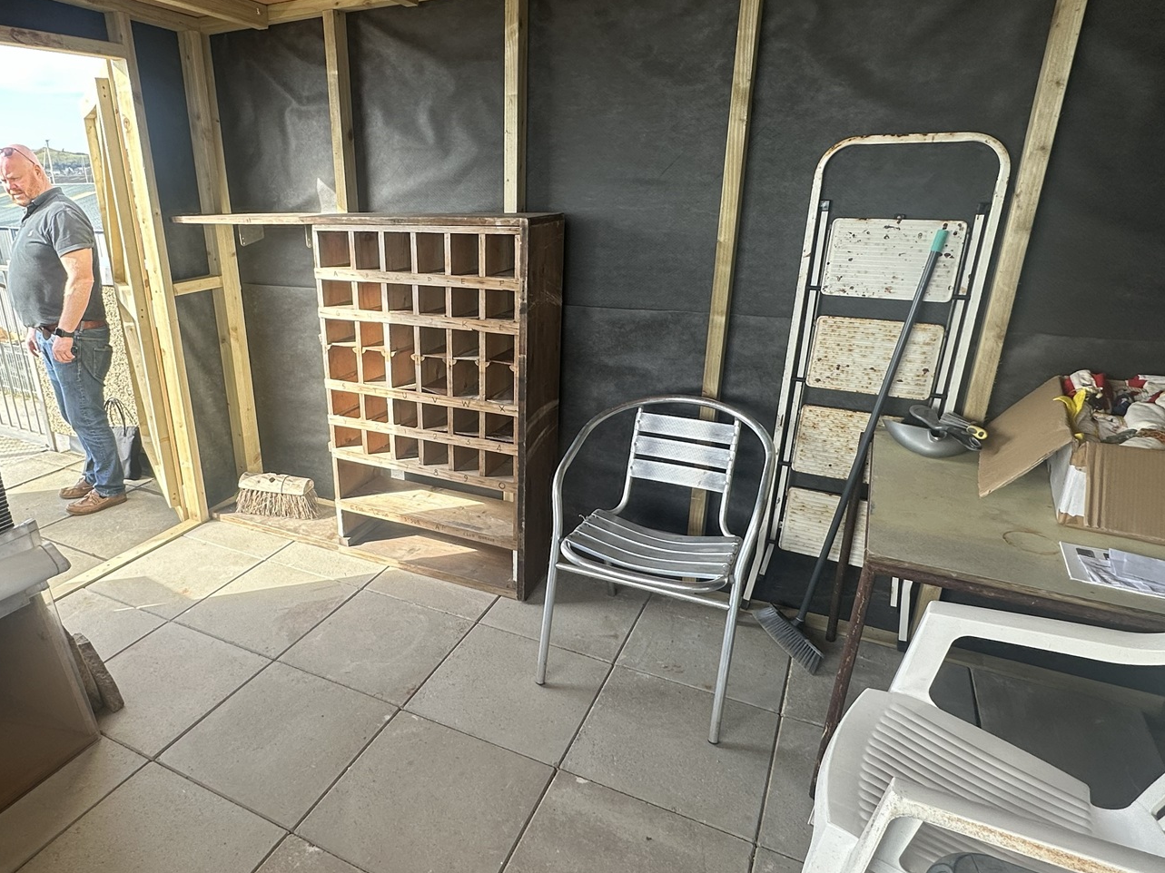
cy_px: 449
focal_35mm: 22
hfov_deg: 75.3
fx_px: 740
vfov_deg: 61.1
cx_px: 448
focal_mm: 2.22
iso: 40
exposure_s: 1/191
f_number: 2.2
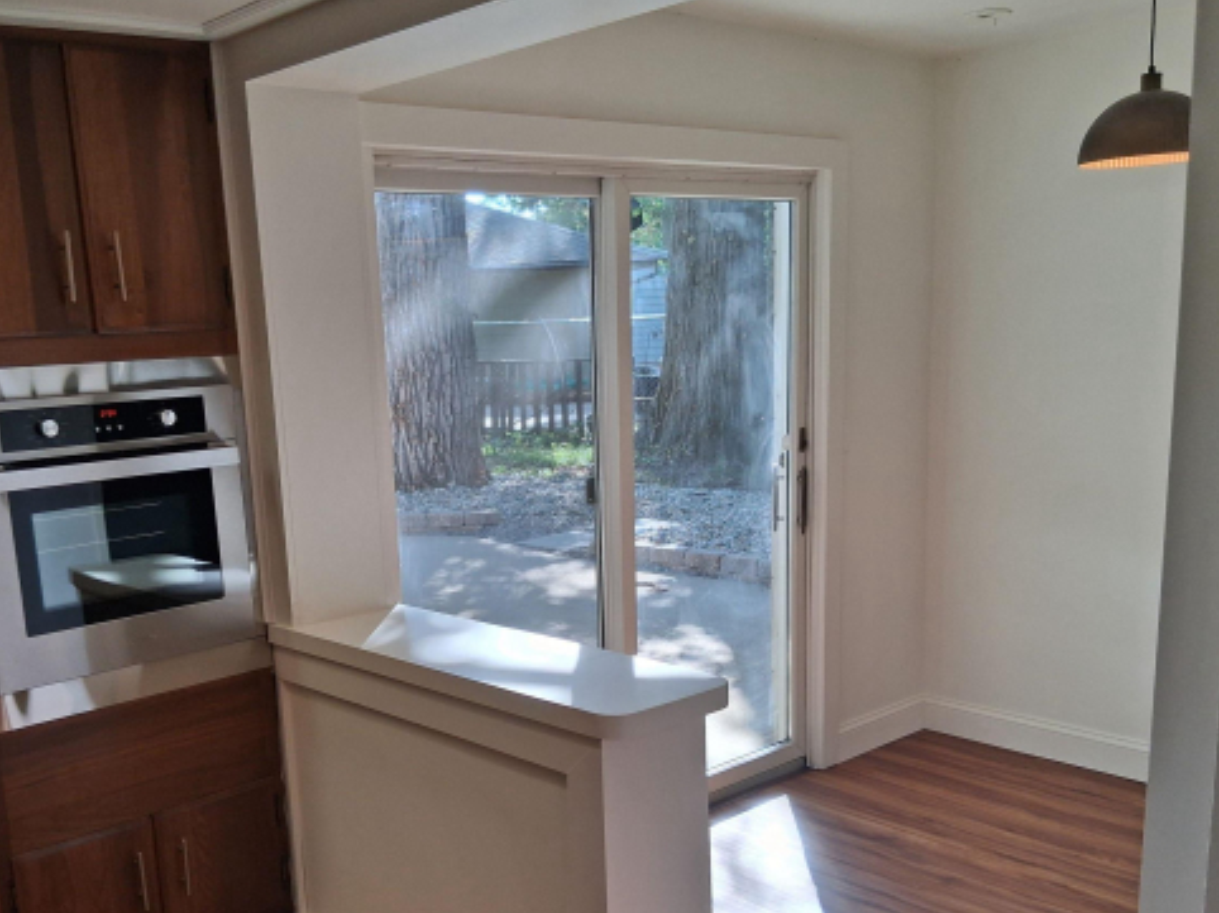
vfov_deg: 39.2
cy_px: 604
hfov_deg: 51.0
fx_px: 1267
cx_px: 479
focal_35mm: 36
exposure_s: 1/100
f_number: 1.8
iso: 64
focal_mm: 3.98
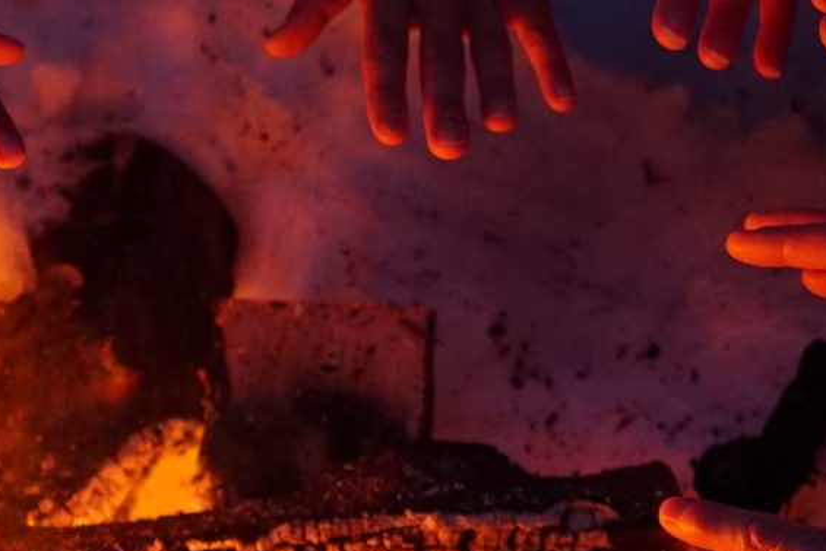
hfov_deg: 17.2
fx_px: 2731
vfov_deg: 11.5
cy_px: 235
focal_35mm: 119
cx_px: 297
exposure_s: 1/80
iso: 4000
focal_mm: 35
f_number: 3.2
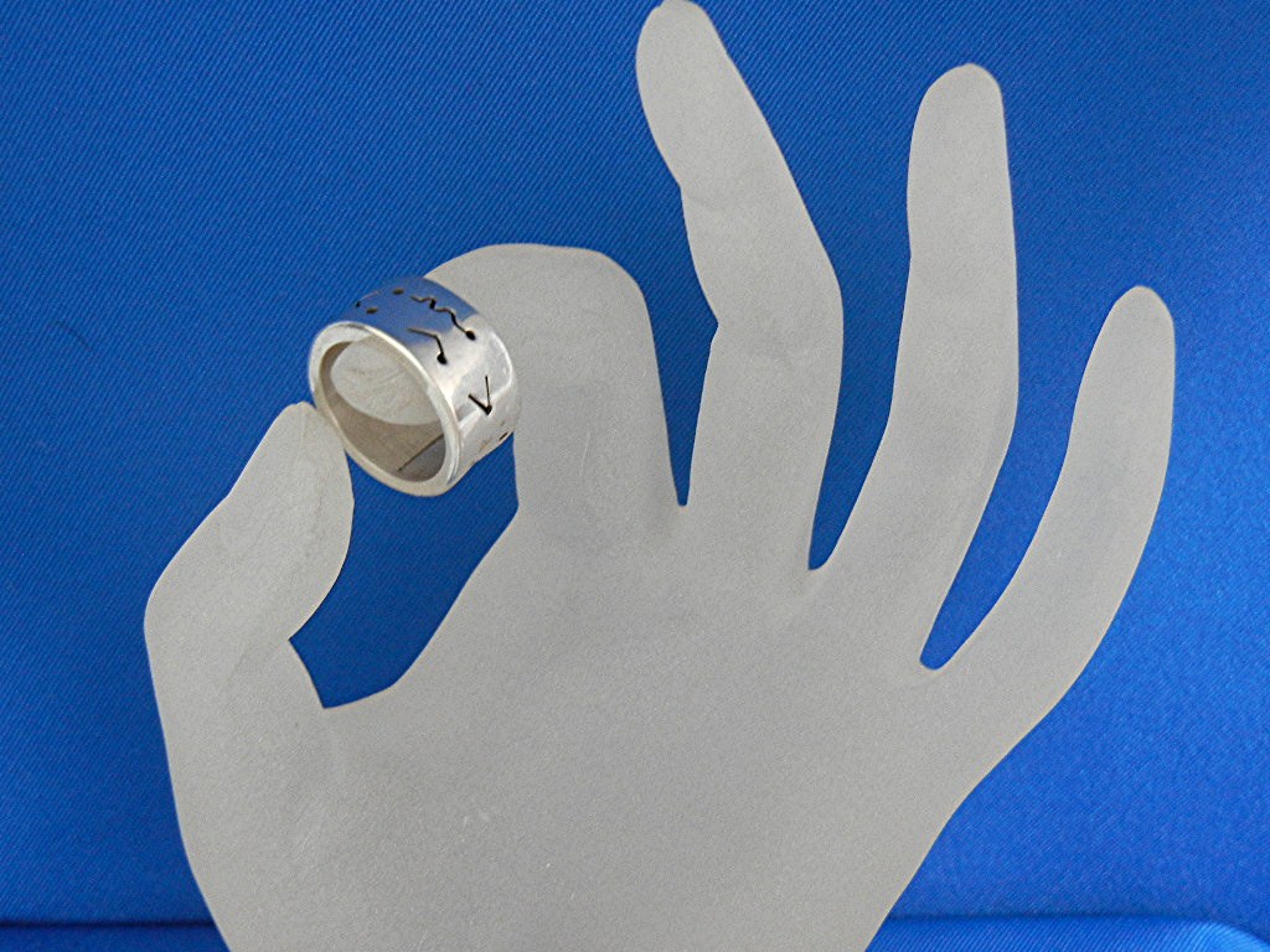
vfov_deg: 21.6
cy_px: 476
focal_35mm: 68
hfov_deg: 28.6
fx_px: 2495
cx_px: 635
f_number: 4.1
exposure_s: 1/25.7
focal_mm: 12.2
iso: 400
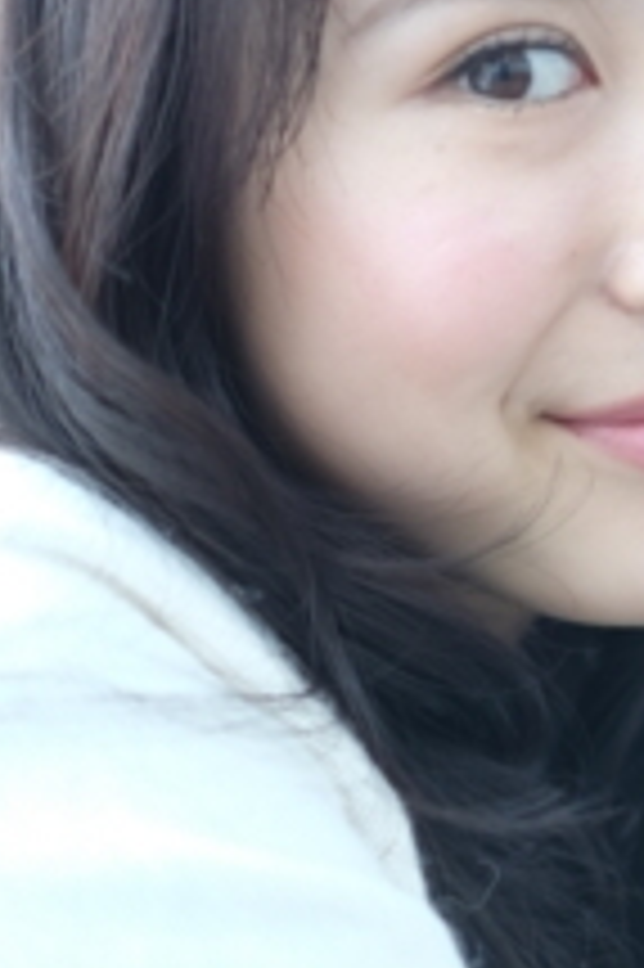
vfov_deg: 13.0
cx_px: 655
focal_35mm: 158
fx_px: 4246
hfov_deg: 8.6
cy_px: 432
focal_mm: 35
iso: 200
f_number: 1.4
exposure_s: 1/85
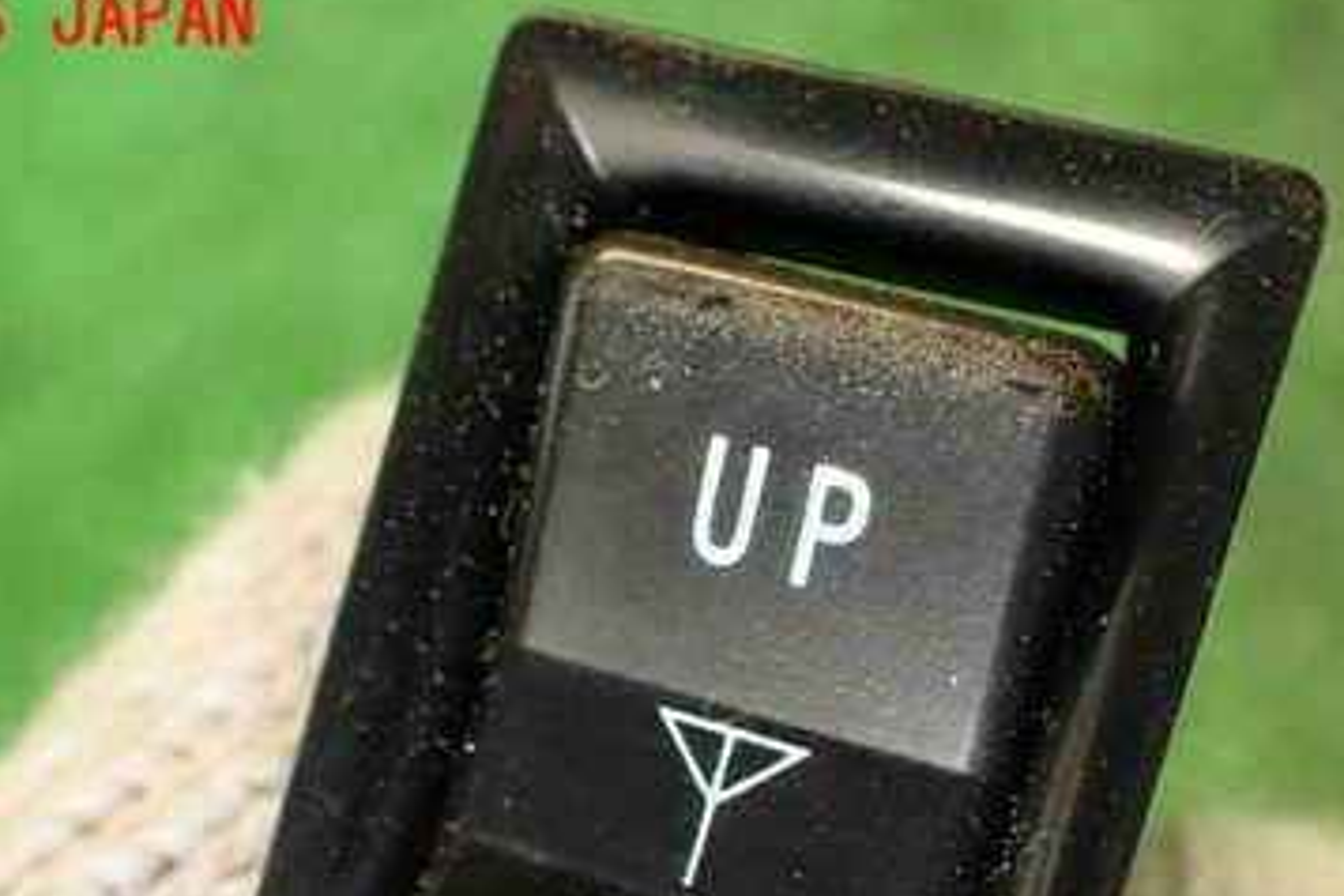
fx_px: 2091
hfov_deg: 35.6
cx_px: 700
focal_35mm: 56
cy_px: 821
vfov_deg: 23.5
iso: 200
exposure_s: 1/50
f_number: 2.4
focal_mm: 5.79
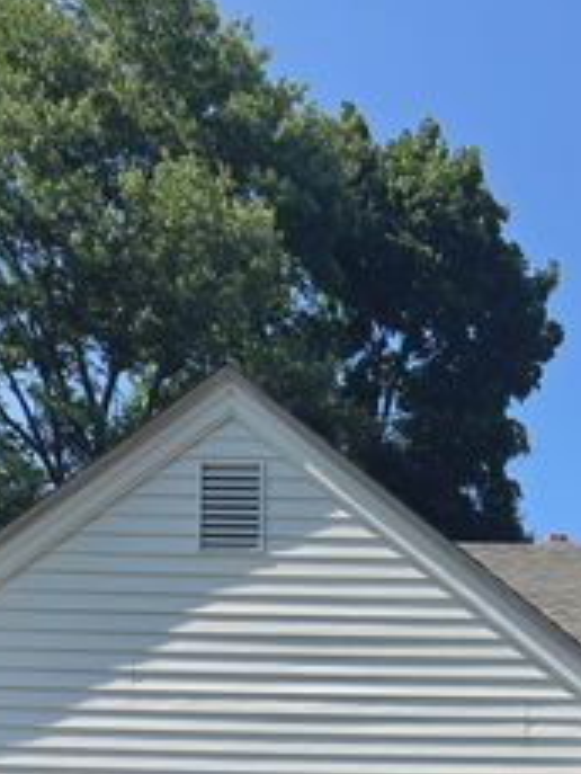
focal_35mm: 67
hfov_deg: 20.9
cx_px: 635
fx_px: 1498
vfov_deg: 24.5
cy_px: 1056
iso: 25
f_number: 1.8
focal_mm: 5.4
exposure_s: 1/1318
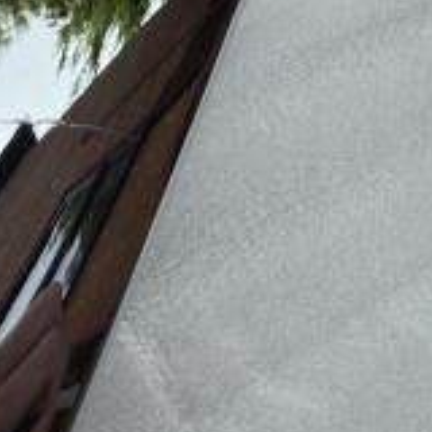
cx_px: 8
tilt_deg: -52.8
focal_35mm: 53
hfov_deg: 30.2
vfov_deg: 31.0
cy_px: 57
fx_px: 748
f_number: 2.2
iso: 40
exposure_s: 1/1445
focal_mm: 2.22
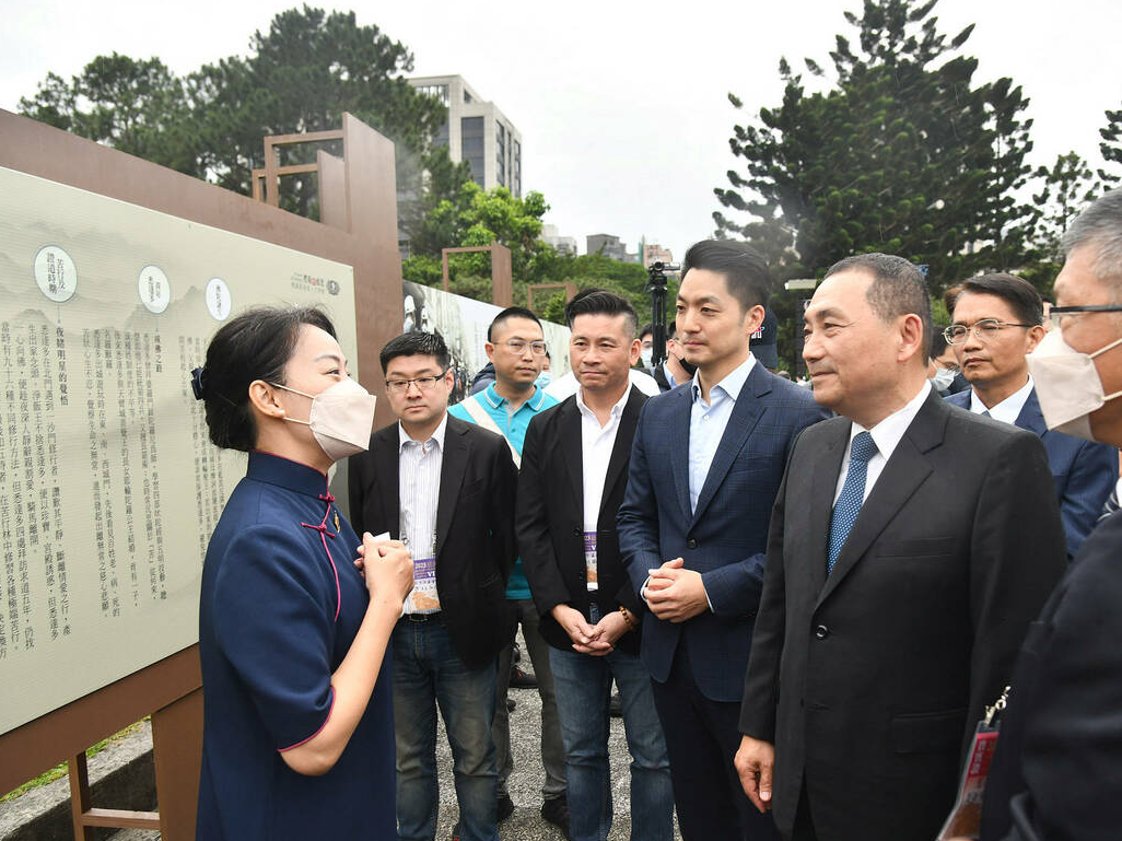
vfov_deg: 51.3
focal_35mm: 27
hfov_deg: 65.3
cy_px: 433
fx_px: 875
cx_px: 597
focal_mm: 24
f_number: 5.6
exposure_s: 1/125
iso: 640
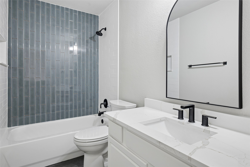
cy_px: 84
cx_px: 125
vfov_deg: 63.2
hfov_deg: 85.4
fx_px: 135
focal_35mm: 20
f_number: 8
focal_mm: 19.5
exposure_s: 1/2.5
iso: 320
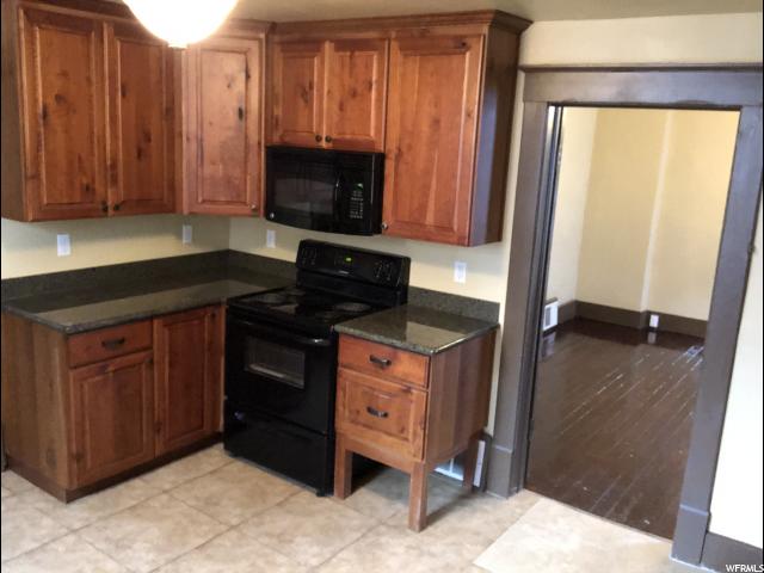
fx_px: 706
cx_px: 382
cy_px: 286
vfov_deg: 44.2
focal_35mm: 32
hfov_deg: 56.8
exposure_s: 1/30
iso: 500
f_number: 2.2
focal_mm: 2.87
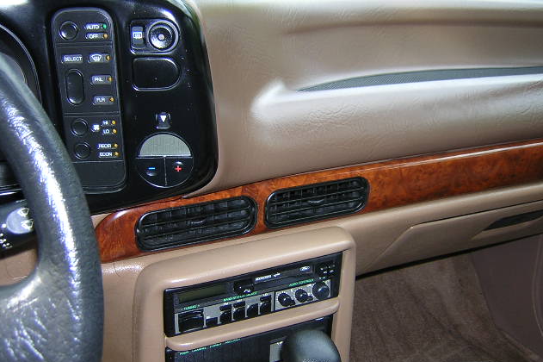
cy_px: 172
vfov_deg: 35.0
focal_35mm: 38
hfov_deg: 50.7
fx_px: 573
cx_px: 268
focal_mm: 4.7
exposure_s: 1/60.1
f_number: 2.6
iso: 100
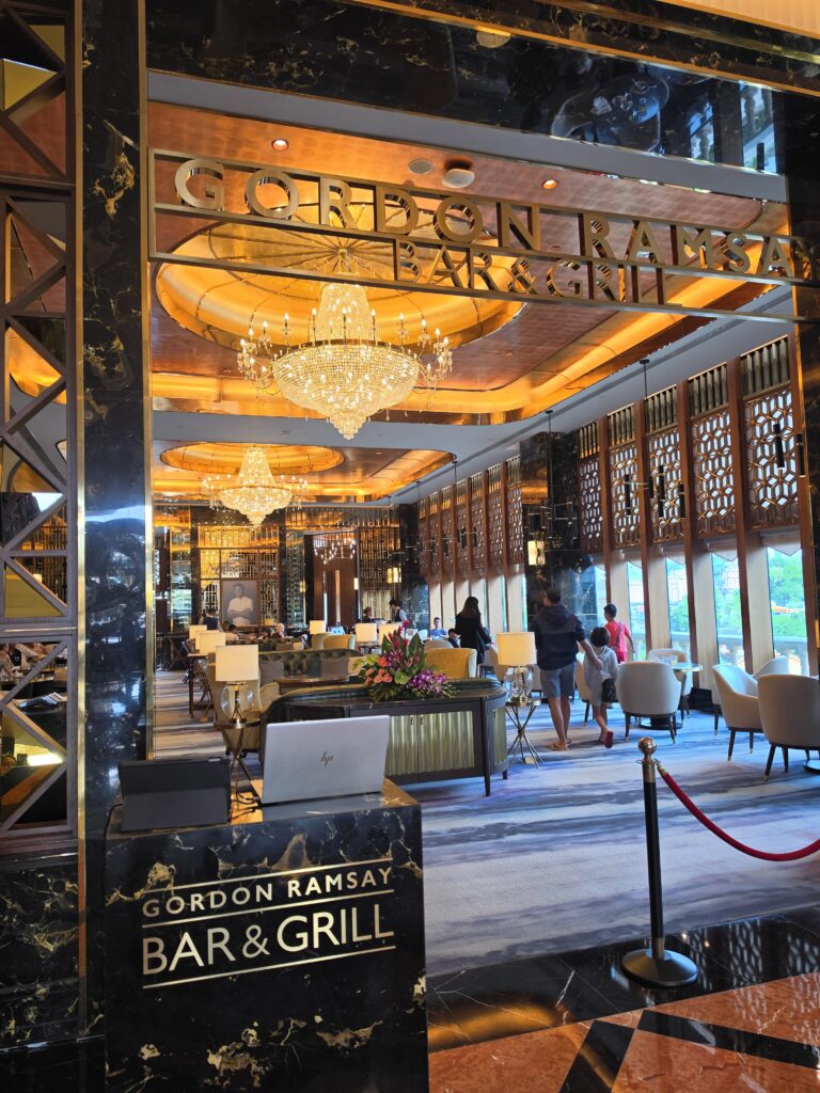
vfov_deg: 73.9
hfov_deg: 58.9
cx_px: 410
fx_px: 726
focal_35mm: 23
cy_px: 546
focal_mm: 6.5
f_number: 1.4
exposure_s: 1/100
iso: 40
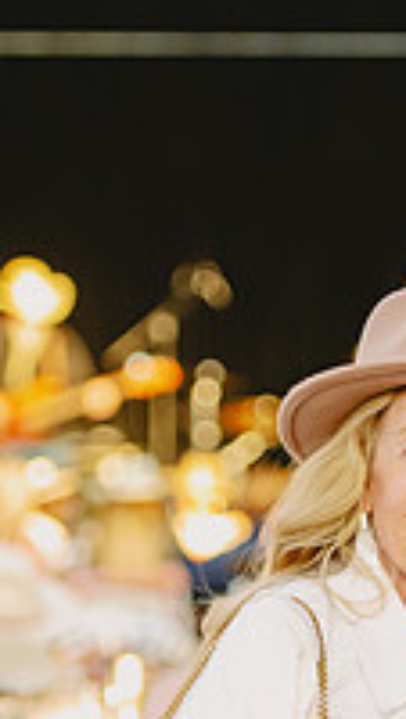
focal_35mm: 295
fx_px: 5627
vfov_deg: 7.3
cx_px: 553
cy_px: 617
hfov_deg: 4.1
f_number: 2.8
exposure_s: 1/640
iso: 1000
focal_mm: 95
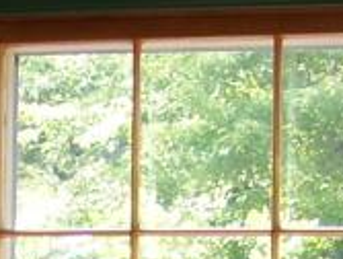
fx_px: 2741
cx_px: -138
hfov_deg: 7.1
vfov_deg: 5.2
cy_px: 716
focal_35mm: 276
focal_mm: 6
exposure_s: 1/60
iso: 80
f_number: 2.7
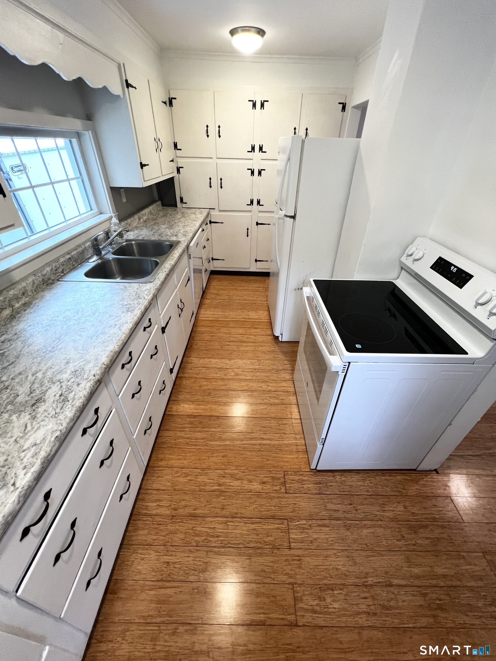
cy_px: 330
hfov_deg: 89.9
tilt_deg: -33.6
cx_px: 248
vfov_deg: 106.2
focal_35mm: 13
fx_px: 248
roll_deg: -0.6
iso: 160
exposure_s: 1/60
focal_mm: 1.57
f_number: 1.8
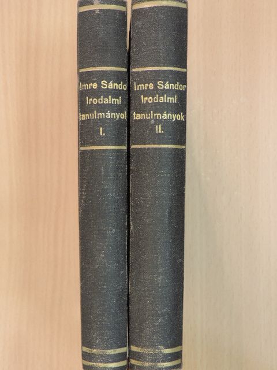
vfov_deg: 40.4
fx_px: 501
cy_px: 185
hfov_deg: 30.9
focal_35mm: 47
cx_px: 138
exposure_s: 1/13
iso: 450
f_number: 3.5
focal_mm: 8.3
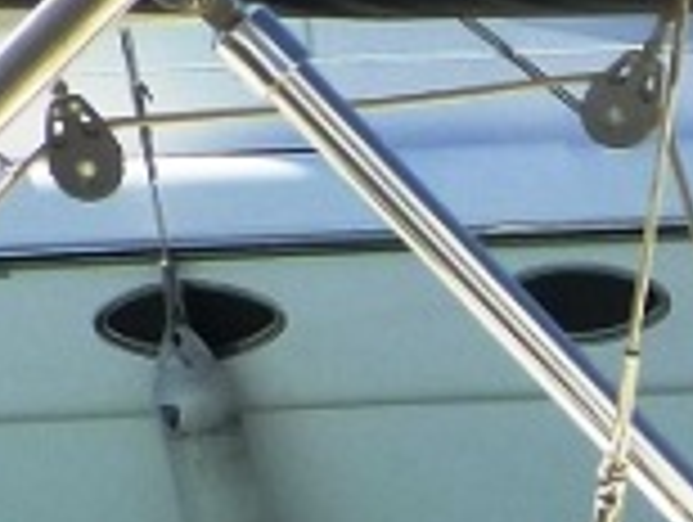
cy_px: 1040
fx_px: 4652
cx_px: 2110
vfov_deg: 6.2
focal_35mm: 232
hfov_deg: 7.5
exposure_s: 1/640
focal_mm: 6.1
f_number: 3.7
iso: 100
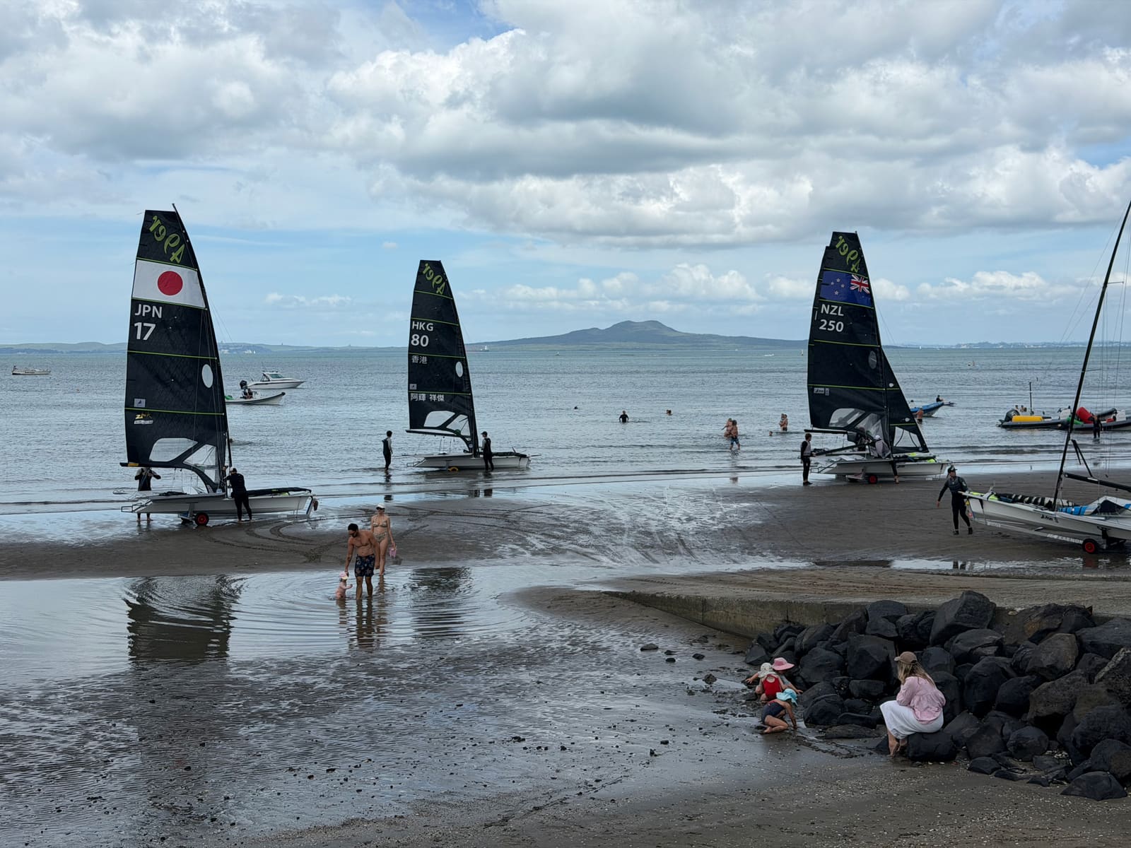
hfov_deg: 39.7
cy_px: 424
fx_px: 1568
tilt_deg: -3.6
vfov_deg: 30.3
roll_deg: +1.0
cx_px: 566
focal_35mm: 48
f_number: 1.78
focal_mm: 6.76
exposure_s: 1/8772
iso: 64
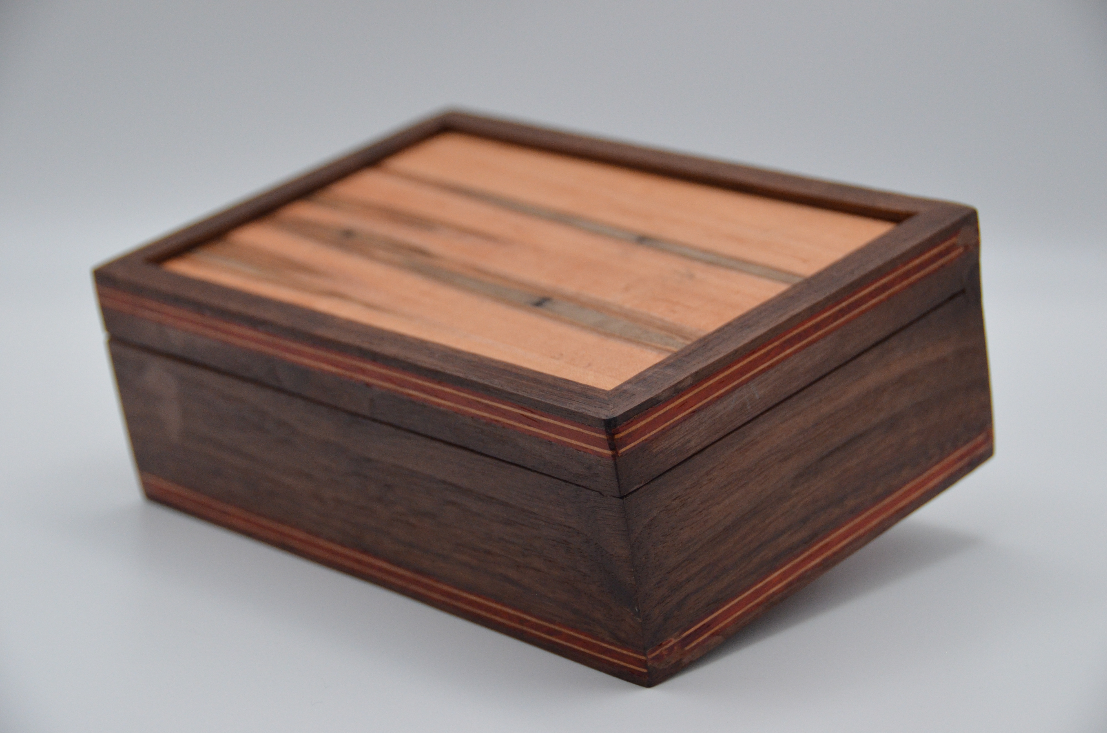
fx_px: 2854
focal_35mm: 93
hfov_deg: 22.0
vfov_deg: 14.6
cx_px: 554
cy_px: 366
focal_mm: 62
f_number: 4.8
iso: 1600
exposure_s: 1/250
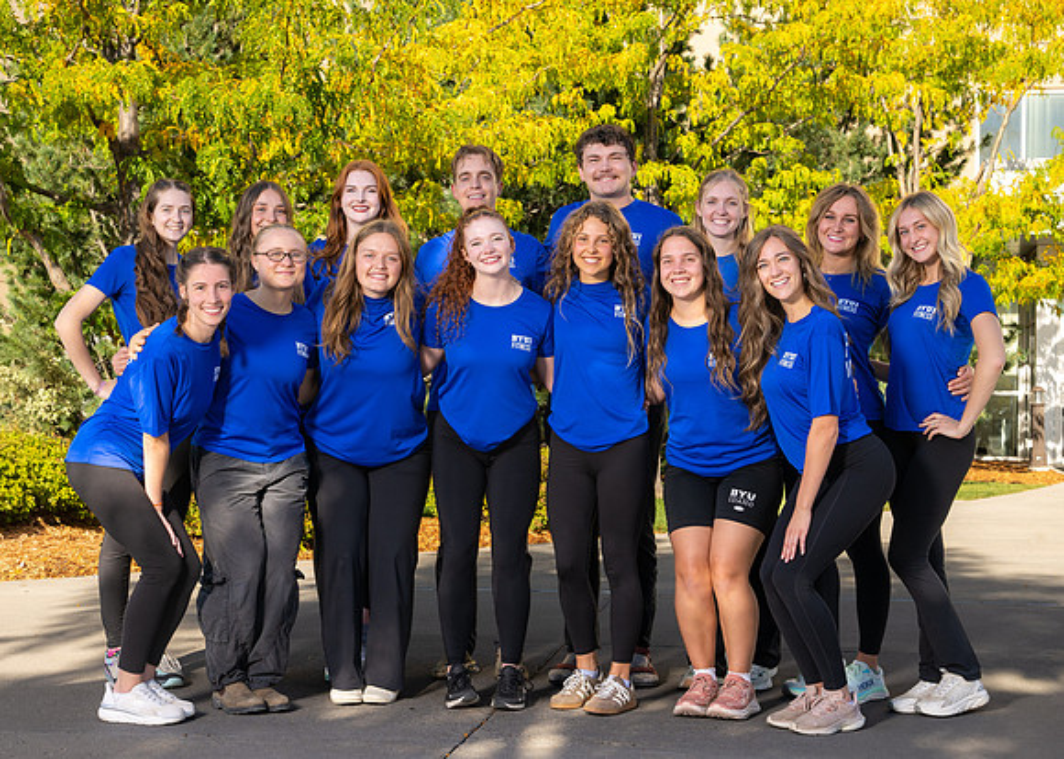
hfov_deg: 34.0
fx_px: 1738
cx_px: 529
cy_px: 381
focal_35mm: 58
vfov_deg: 24.6
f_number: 9
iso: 200
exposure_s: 1/200
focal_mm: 52
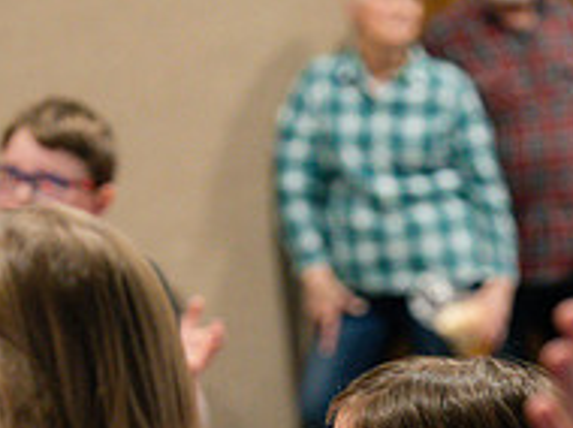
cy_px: 532
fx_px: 3406
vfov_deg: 7.1
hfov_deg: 9.6
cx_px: 404
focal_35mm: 206
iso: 2500
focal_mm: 70
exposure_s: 1/320
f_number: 2.8
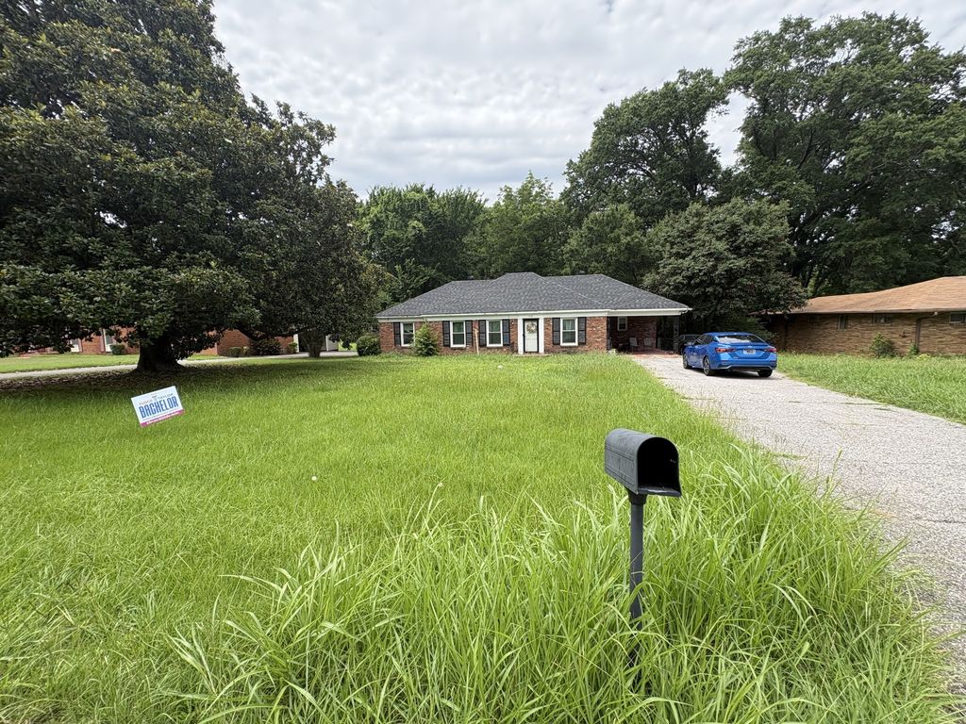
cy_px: 362
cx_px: 483
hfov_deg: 102.1
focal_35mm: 14
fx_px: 391
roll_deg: +1.2
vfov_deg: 85.7
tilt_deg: -5.7
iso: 40
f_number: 2.2
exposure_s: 1/687
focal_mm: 2.22
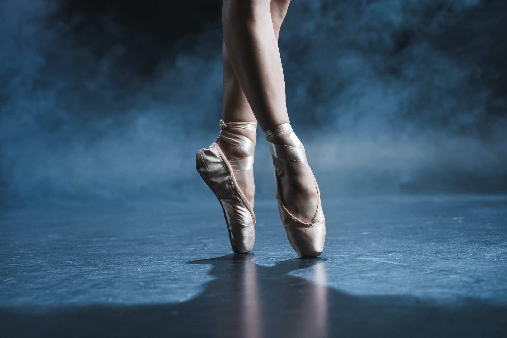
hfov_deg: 19.5
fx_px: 1479
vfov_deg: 13.0
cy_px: 169
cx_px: 254
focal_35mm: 105
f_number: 7.1
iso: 200
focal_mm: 105
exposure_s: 1/200
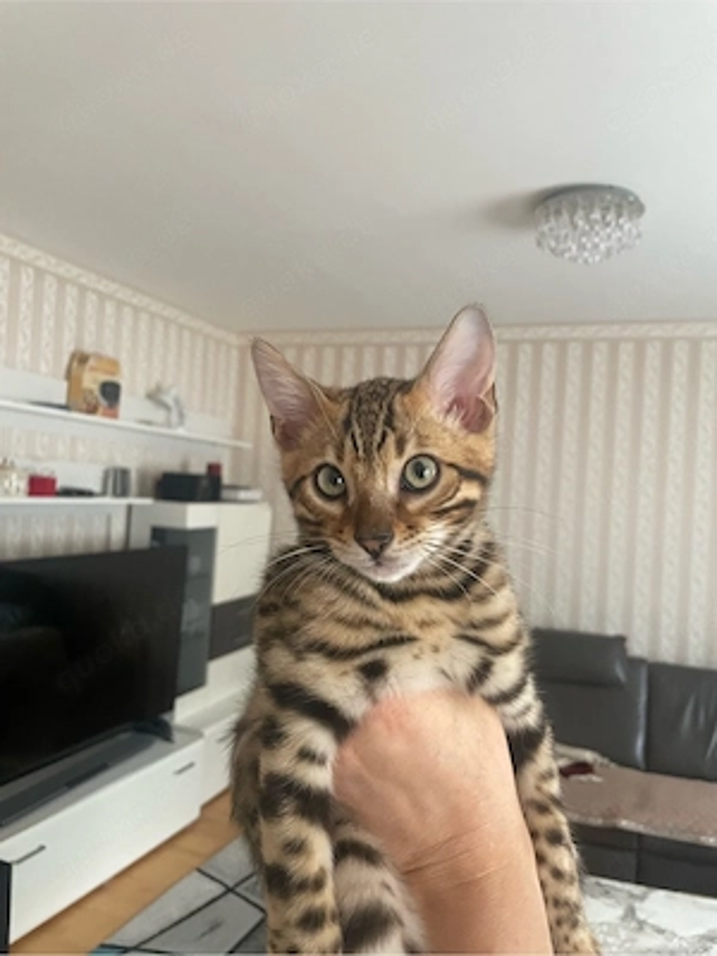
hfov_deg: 53.1
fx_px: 718
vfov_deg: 67.3
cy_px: 478
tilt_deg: +1.5
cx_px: 358
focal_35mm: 26
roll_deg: -4.8
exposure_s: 1/60
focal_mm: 4.2
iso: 250
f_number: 1.6
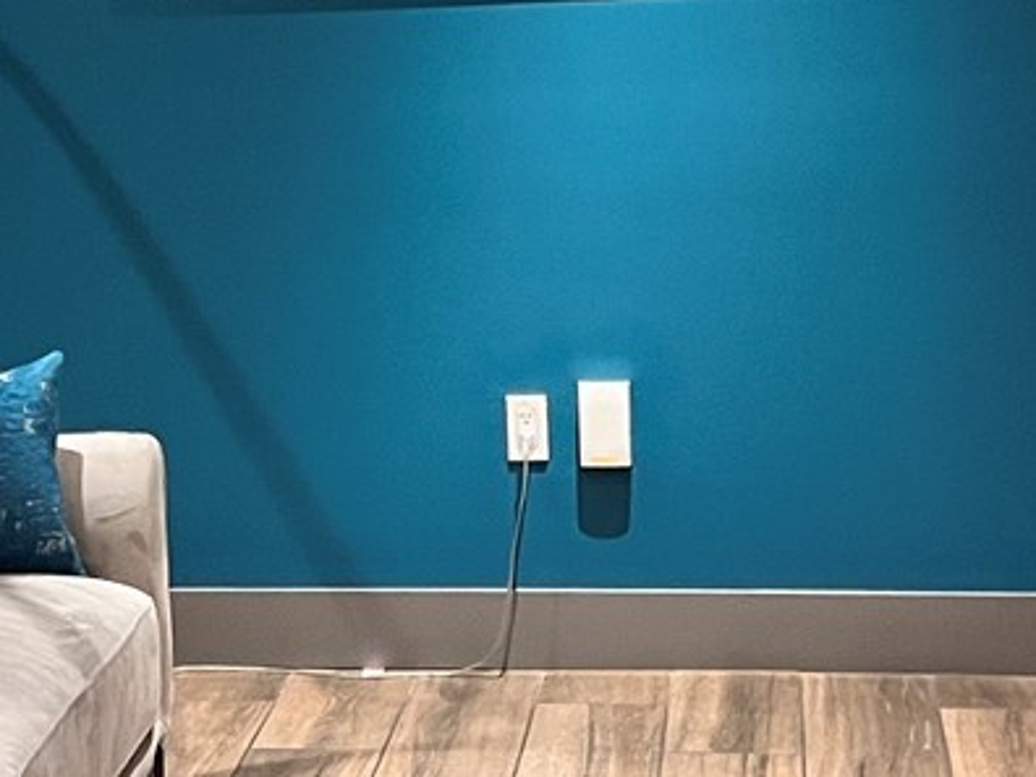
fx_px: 3142
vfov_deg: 14.0
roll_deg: +1.7
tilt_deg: -4.7
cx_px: 356
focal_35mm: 105
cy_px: 107
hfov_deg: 18.7
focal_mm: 5.7
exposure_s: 1/40
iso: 400
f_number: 1.5
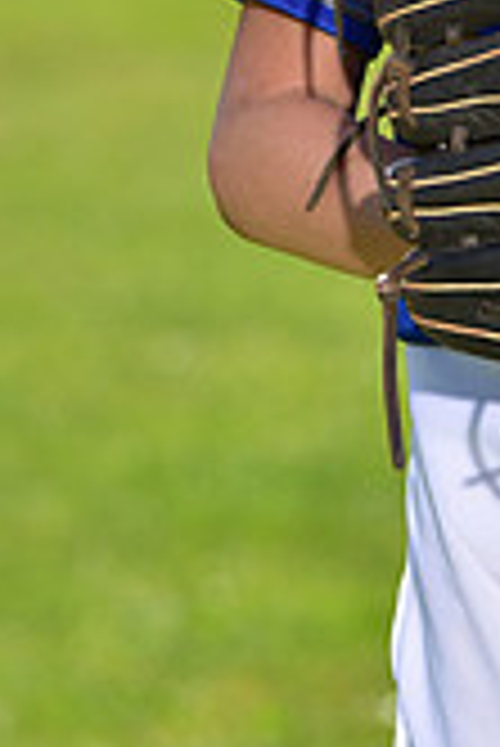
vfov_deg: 4.0
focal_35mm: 507
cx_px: 764
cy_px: -428
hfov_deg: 2.7
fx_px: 10540
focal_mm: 145
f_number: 5.6
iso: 80
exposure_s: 1/250
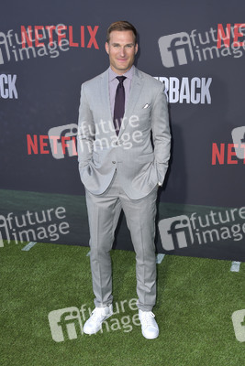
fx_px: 428
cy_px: 183
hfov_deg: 31.9
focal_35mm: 42
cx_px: 122
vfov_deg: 46.4
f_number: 6.3
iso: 320
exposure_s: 1/250
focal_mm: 42
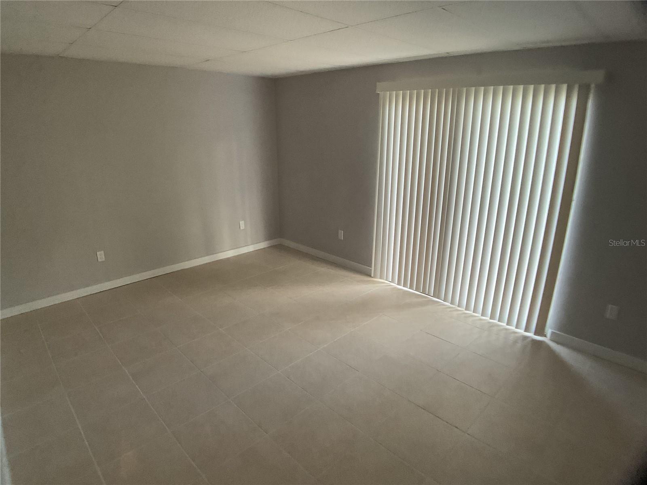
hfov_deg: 61.7
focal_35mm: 29
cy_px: 242
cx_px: 324
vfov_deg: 48.2
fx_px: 542
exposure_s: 1/60
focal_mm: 3
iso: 200
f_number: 1.8
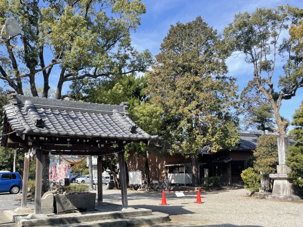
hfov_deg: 53.8
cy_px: 143
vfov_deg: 41.4
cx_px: 132
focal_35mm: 34
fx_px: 298
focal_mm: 4.2
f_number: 1.6
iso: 50
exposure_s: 1/1276
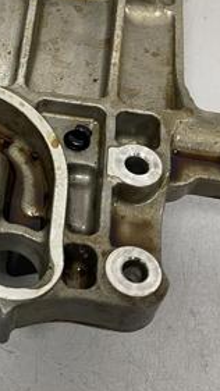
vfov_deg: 33.6
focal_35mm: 62
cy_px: 139
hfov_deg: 17.6
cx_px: -102
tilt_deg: -53.9
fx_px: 643
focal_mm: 5.1
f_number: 1.6
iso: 80
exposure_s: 1/50
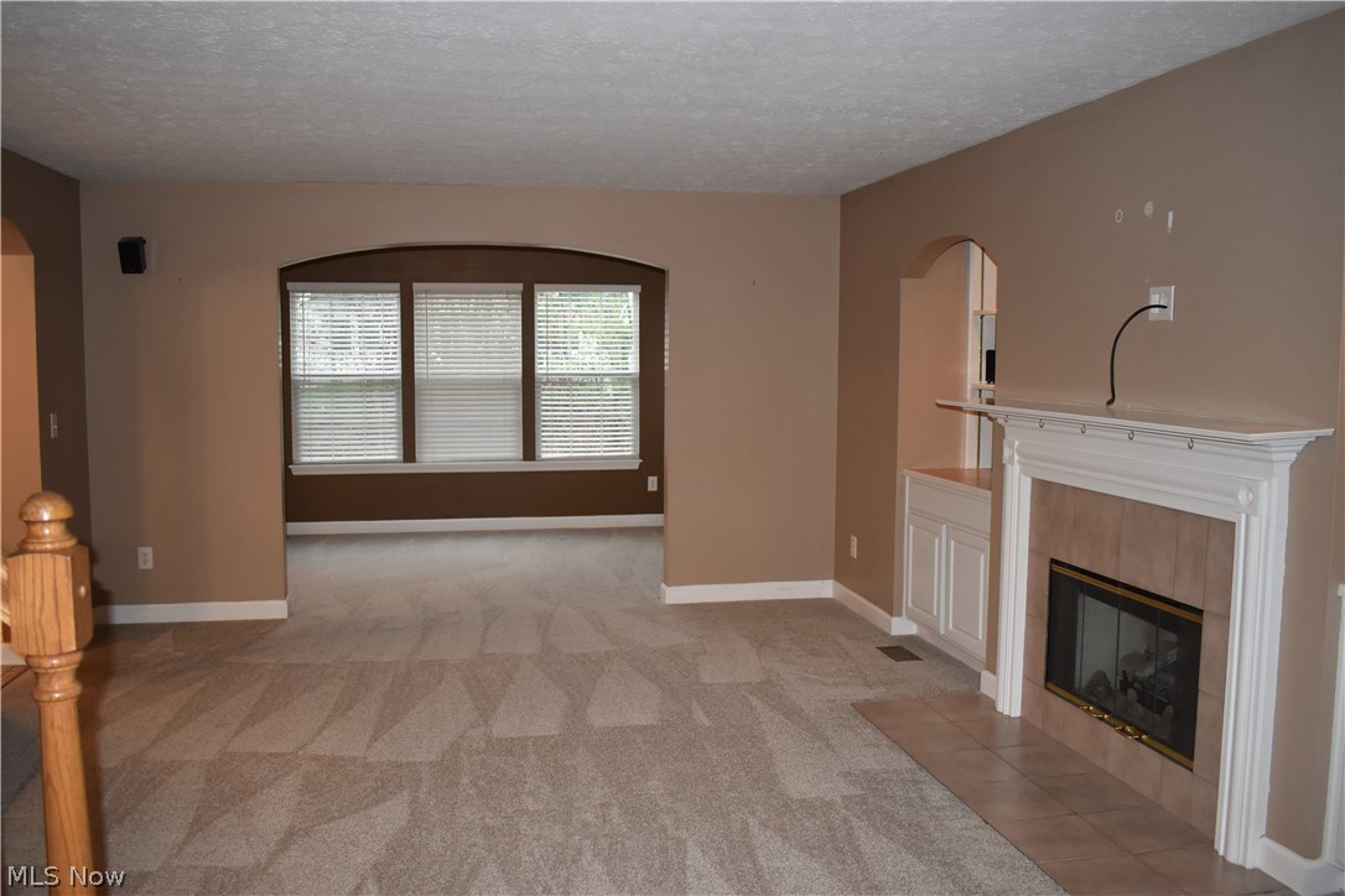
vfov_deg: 43.6
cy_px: 448
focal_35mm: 30
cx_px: 672
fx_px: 1121
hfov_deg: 61.9
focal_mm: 20
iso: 1000
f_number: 3.8
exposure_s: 1/125
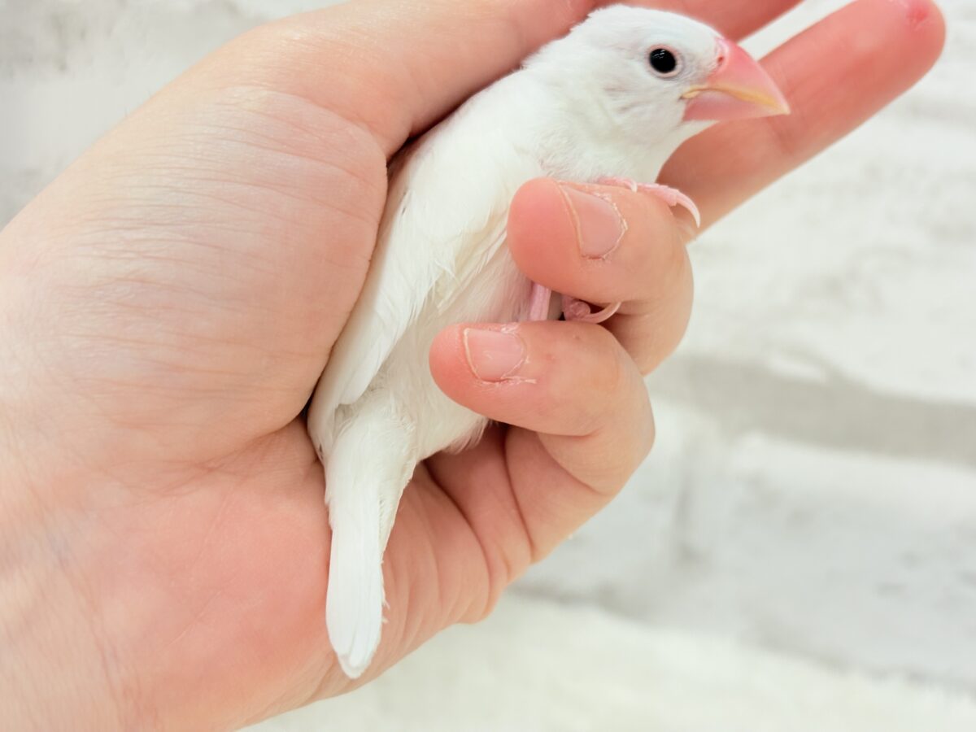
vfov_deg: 28.0
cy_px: 366
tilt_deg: -12.7
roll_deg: -5.8
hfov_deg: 36.8
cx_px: 488
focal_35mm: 52
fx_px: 1466
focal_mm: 5.96
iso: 50
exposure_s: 1/50
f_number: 1.6
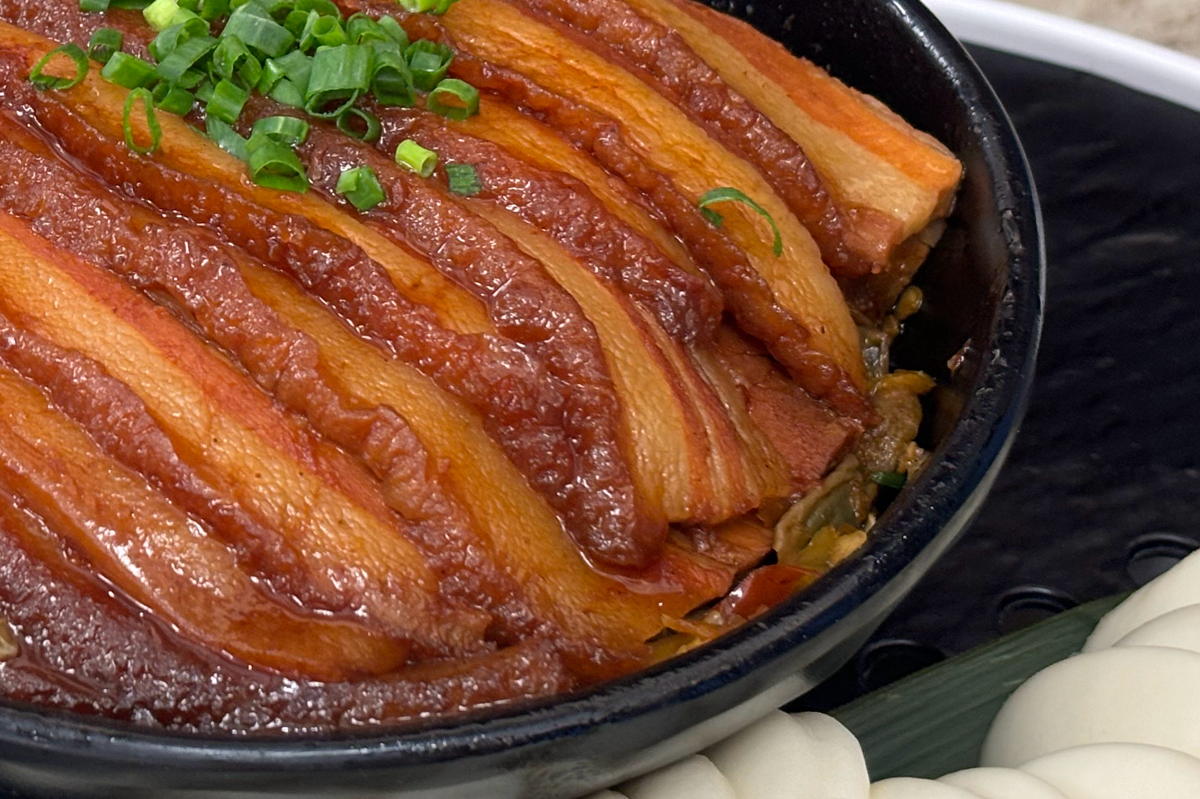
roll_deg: +1.9
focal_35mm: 106
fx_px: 3533
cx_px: 184
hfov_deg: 19.0
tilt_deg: -37.0
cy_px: 170
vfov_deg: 12.9
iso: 125
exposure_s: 1/33
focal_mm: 5.96
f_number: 1.6
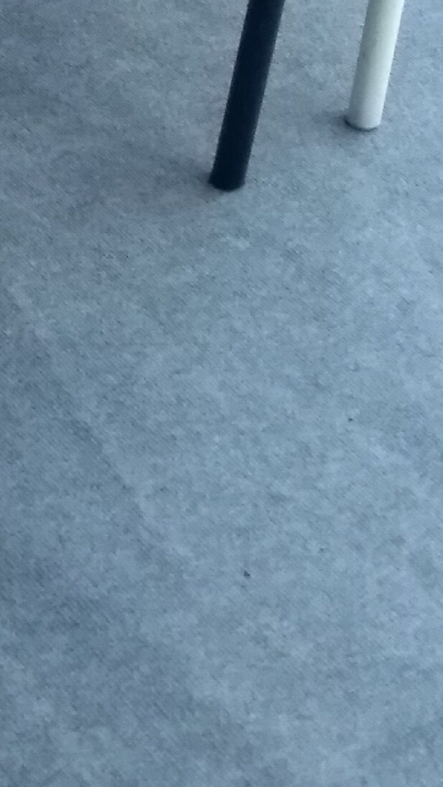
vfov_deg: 18.5
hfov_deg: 10.6
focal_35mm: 108
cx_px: -325
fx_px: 2254
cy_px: -217
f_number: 2
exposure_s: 1/30
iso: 440
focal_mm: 3.54
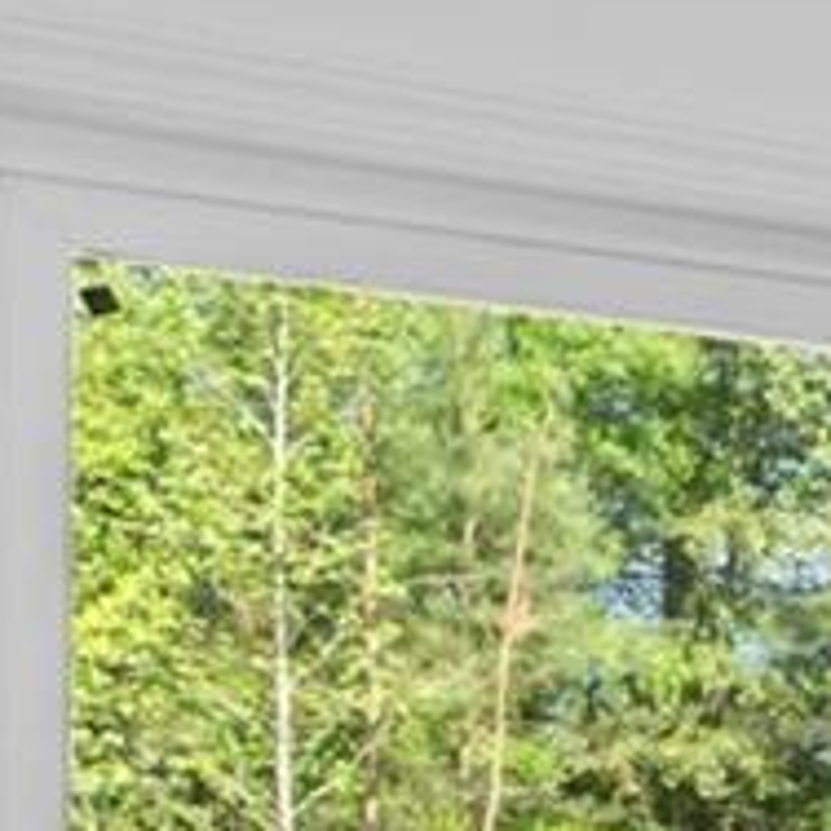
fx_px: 4020
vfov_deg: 11.4
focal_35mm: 148
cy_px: 1160
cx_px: 3488
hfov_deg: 7.5
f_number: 8
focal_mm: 16
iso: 100
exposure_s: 1/10
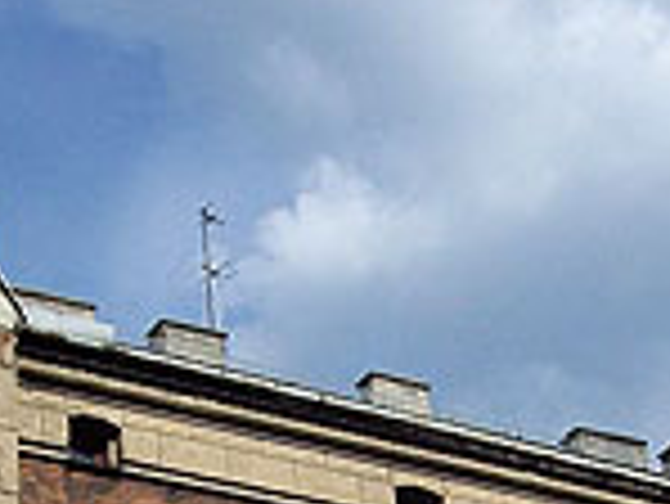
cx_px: 315
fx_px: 2111
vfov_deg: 13.3
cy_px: 590
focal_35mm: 109
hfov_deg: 18.0
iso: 80
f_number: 4.8
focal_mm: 6
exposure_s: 1/870
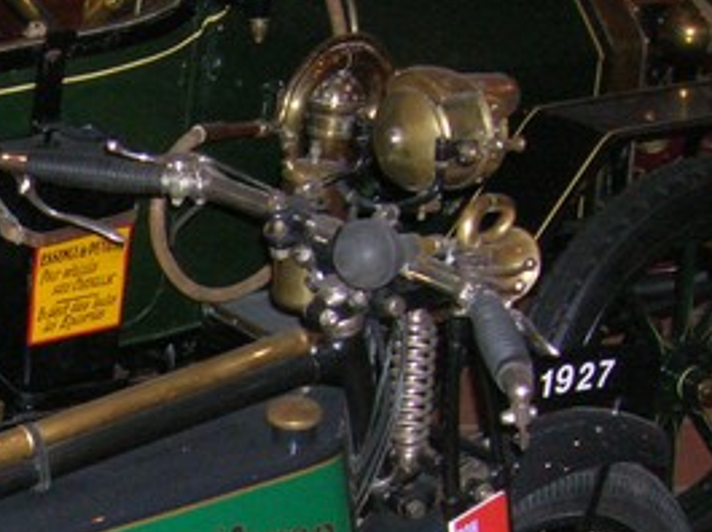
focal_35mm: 91
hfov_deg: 20.1
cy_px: 652
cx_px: -160
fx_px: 1869
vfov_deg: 15.6
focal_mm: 5.7
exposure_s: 1/60.1
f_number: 2.9
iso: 200
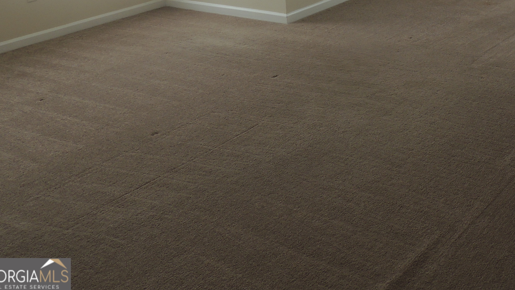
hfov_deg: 39.2
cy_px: -33
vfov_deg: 22.2
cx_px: 405
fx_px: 697
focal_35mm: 51
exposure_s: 1/40
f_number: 3.1
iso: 100
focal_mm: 4.9
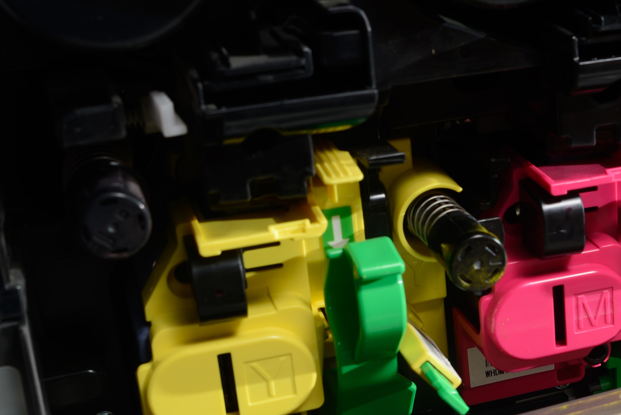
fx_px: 1398
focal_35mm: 81
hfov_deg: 23.3
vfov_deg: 16.9
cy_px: 207
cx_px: 714
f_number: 8
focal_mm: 30
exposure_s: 1/100
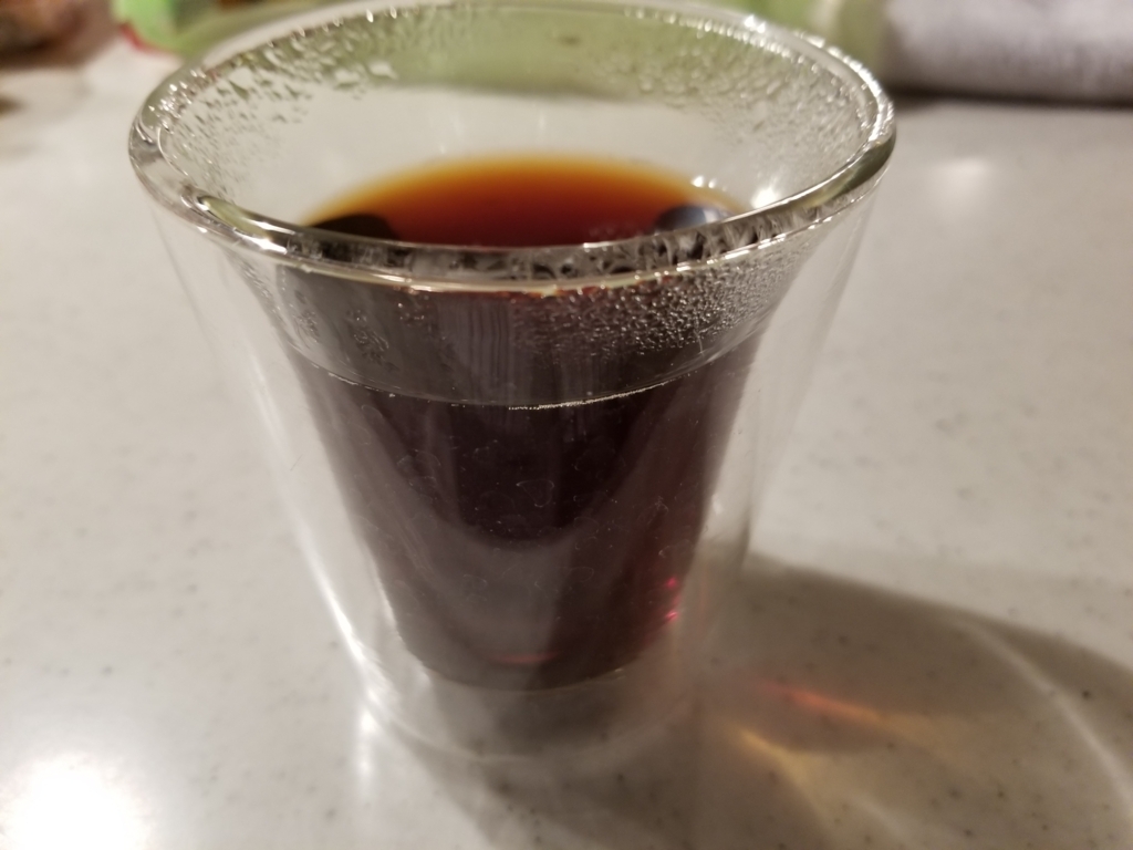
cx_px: 566
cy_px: 425
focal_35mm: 26
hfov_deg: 67.3
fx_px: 851
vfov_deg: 53.1
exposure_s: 1/30
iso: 200
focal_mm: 4.25
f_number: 1.7
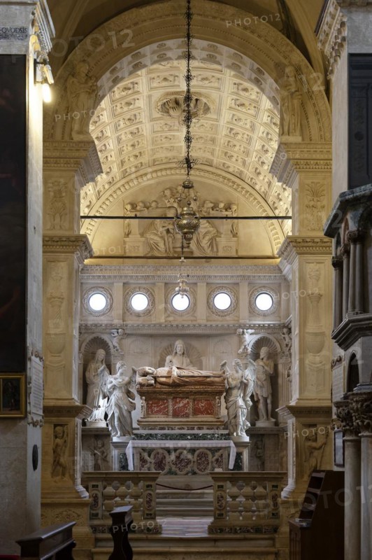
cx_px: 186
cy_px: 280
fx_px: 761
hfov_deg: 27.5
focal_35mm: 49
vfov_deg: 40.4
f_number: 4
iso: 2000
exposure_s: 1/100
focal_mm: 49
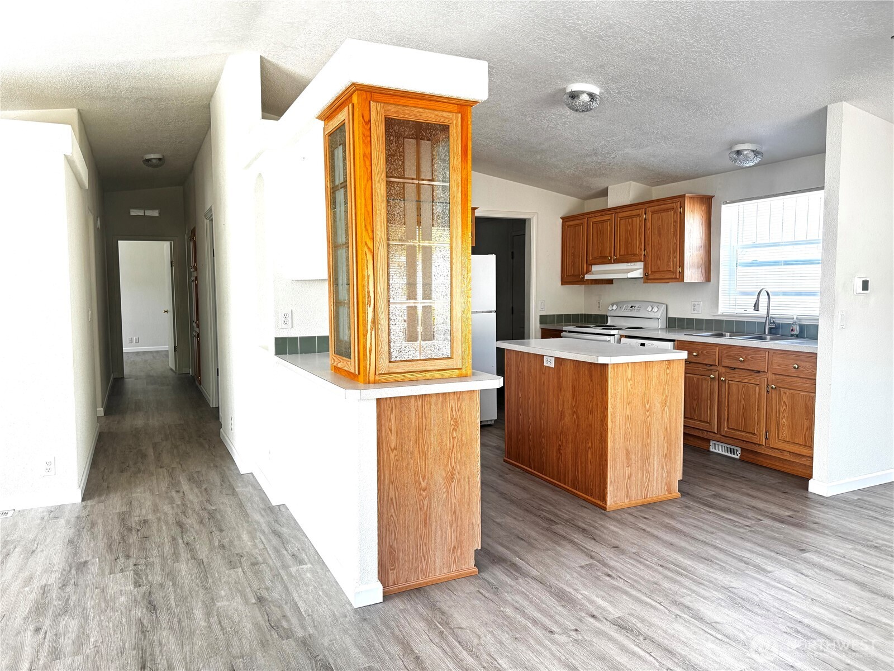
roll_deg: +0.0
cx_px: 447
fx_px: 620
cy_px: 336
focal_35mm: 24
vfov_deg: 56.8
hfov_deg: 71.6
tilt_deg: -5.4
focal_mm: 6.76
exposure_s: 1/62
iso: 200
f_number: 1.78
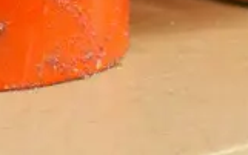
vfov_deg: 3.0
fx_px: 2916
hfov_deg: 4.8
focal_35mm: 431
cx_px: -89
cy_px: -434
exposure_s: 1/15
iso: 3200
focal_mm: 32
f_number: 5.6
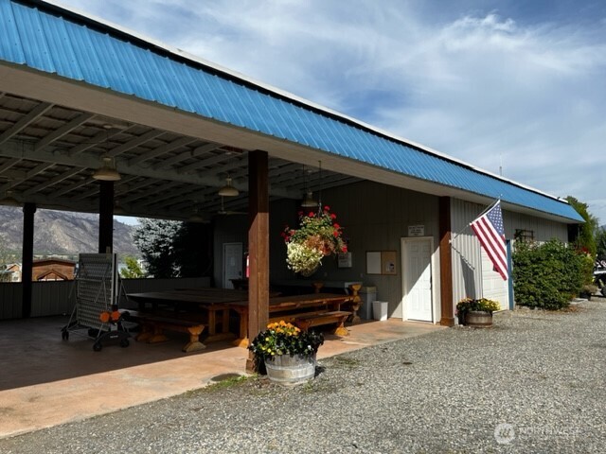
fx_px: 455
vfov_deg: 53.1
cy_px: 227
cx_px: 303
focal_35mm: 26
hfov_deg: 67.3
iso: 50
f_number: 1.6
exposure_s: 1/3876
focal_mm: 5.1
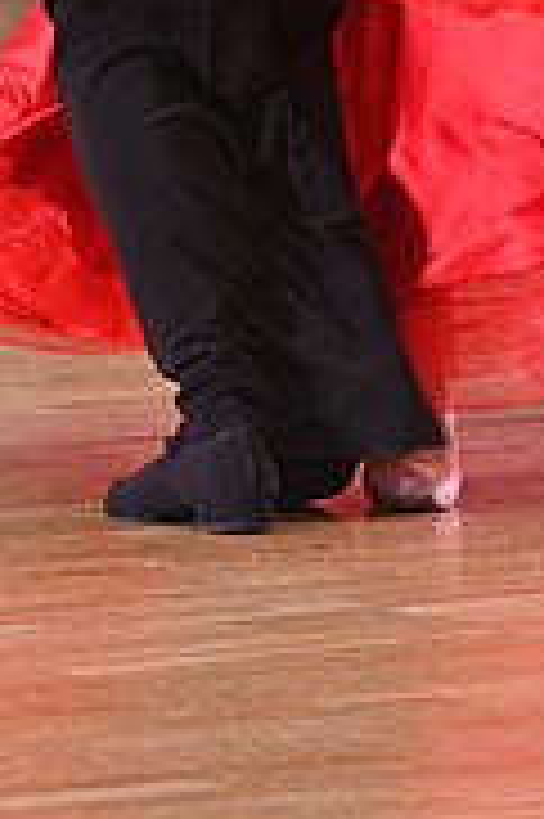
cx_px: 294
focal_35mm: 637
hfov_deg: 2.2
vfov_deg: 3.2
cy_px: -428
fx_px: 14465
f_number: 5
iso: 3200
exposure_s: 1/400
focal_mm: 200
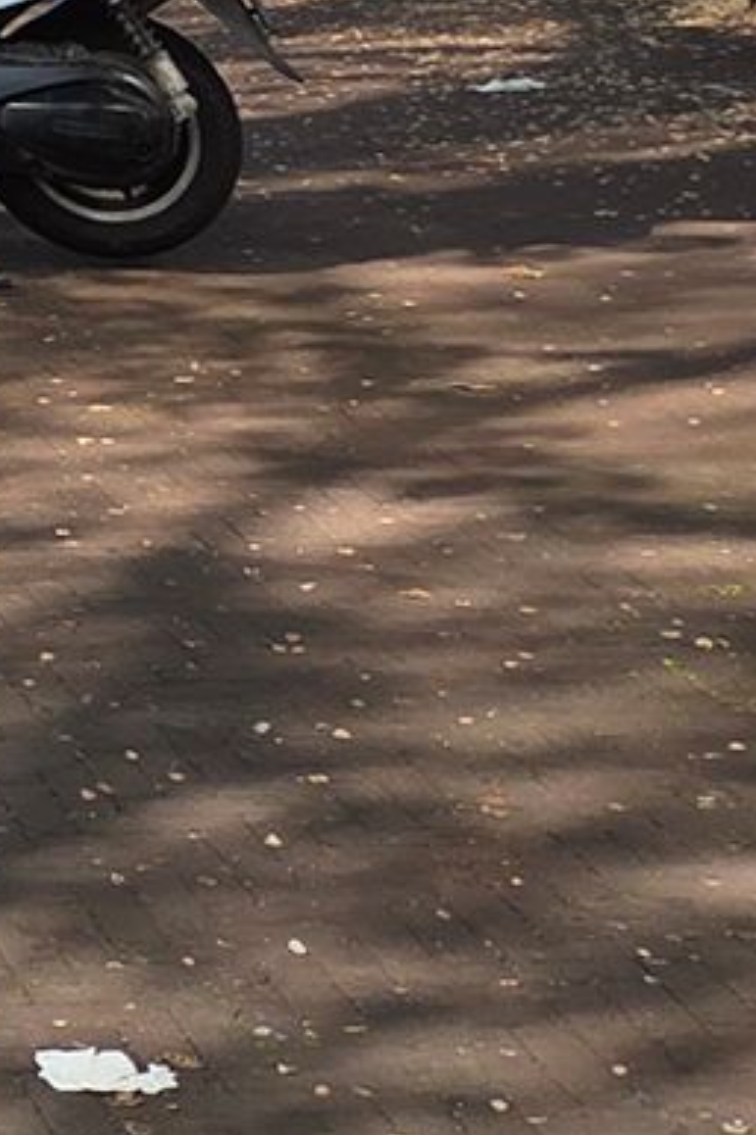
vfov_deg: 14.6
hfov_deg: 8.7
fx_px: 3909
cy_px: -879
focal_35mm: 124
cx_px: -1665
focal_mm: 5.4
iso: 80
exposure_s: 1/2198
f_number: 1.8
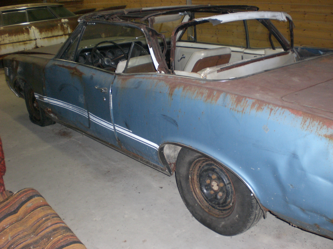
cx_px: 166
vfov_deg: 37.7
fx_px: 366
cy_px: 124
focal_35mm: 38
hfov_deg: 49.0
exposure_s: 1/60
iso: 200
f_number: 3.1
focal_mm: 6.3
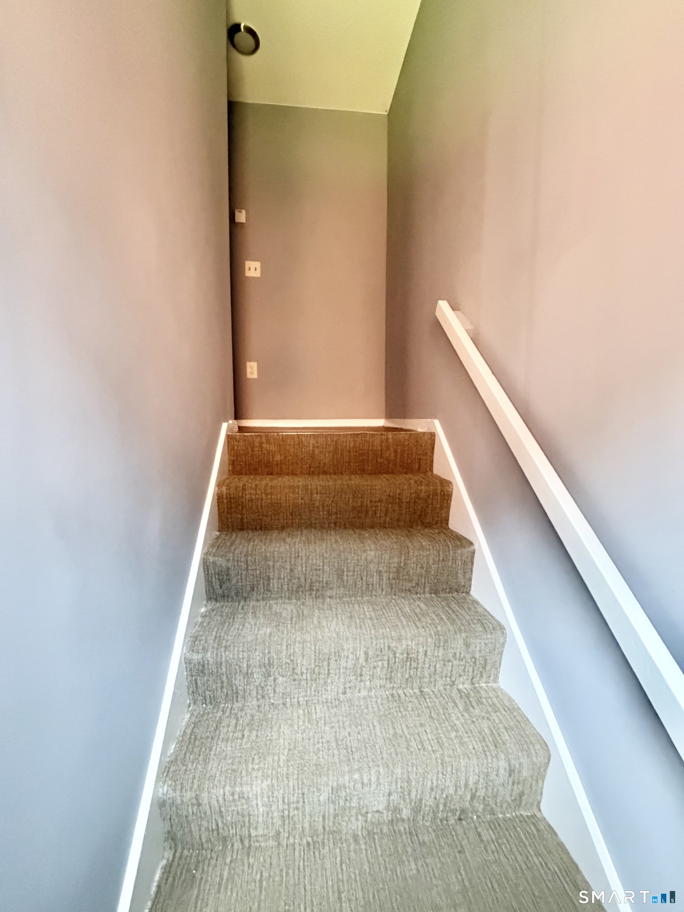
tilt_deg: -4.4
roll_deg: +0.6
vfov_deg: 102.1
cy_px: 456
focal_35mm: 14
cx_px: 342
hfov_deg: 85.7
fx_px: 369
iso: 640
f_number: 2.2
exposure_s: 1/60
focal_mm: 2.22
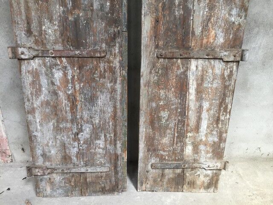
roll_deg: -2.1
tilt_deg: -25.6
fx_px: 229
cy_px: 102
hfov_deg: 61.7
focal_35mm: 29
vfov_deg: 48.2
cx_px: 136
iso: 50
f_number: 2.2
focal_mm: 4.15
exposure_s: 1/33
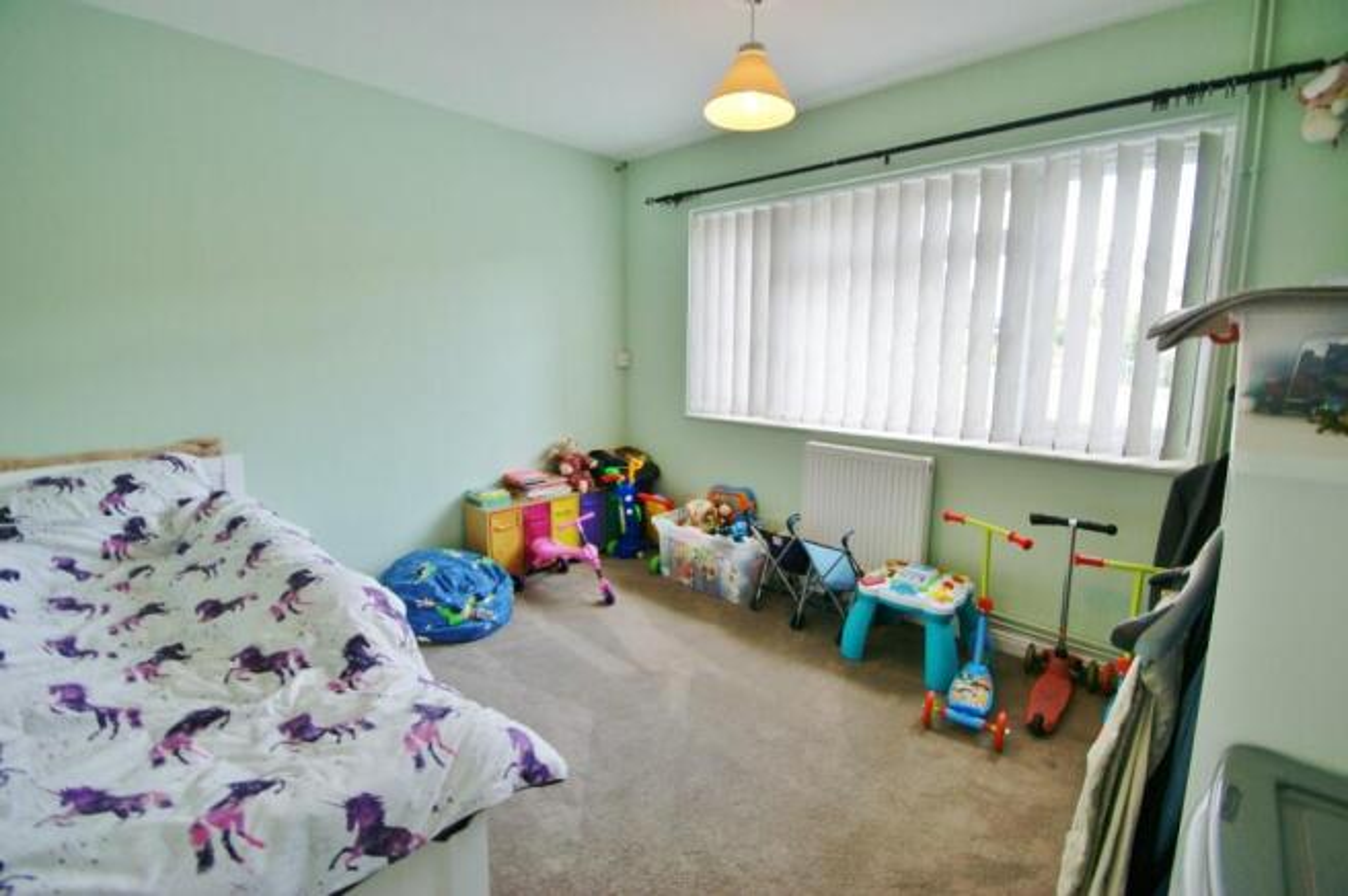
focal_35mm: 15
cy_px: 448
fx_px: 561
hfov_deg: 100.4
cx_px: 674
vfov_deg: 77.2
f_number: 3.5
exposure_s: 1/30
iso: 160
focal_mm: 10
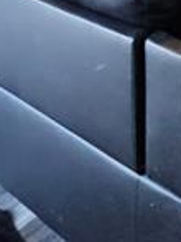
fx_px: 475
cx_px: 229
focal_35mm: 68
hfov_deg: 20.0
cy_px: -178
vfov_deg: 20.9
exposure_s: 1/60.2
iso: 250
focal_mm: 2.2
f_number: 2.2
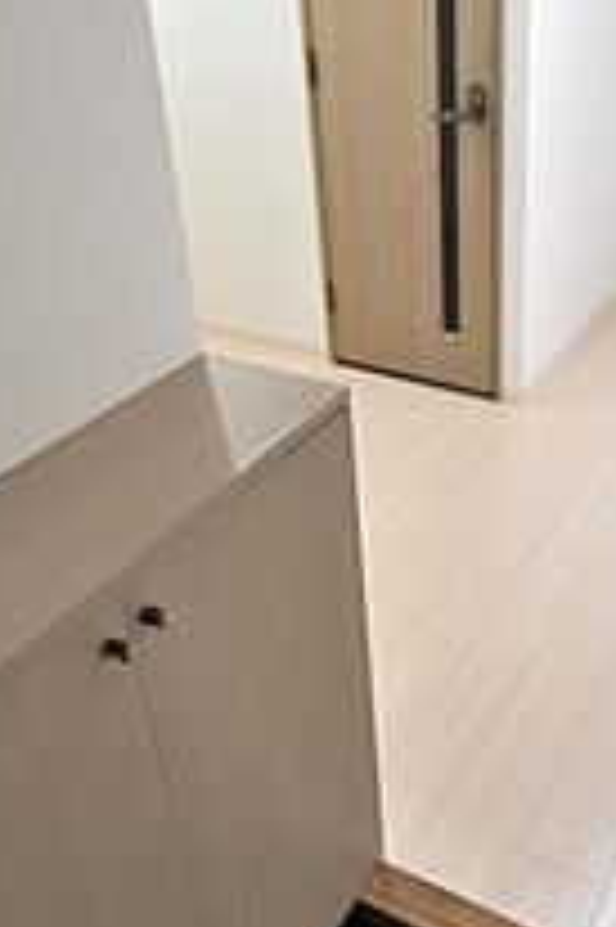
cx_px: 443
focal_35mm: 35
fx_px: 900
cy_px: 387
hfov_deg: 37.1
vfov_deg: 54.2
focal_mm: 10
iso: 125
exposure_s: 1/30
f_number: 3.5
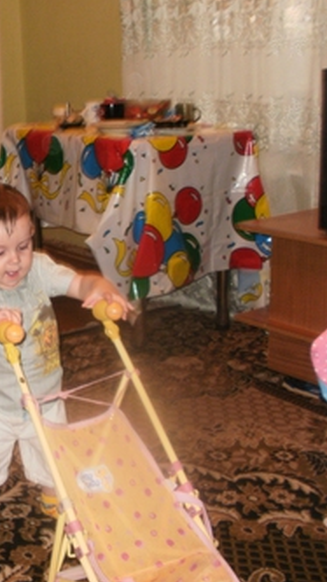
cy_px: 288
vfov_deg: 39.2
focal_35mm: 53
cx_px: 16
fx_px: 818
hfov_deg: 21.9
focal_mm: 6.3
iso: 160
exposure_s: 1/30
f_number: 3.5
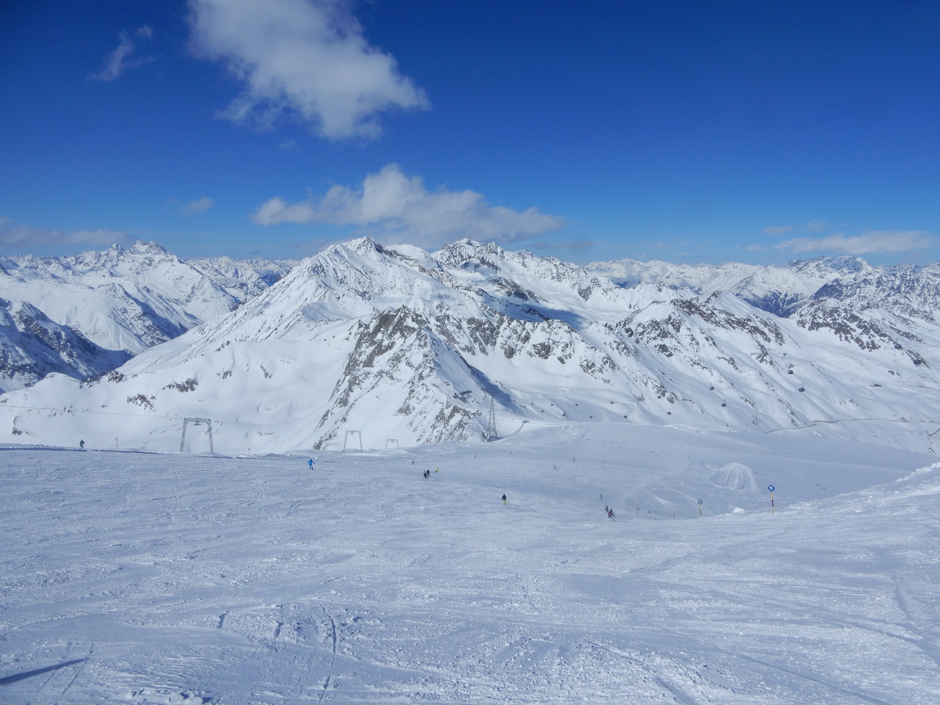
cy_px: 352
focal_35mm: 24
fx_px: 652
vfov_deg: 56.8
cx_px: 470
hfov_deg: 71.6
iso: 80
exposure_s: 1/1600
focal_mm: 4.3
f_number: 5.6
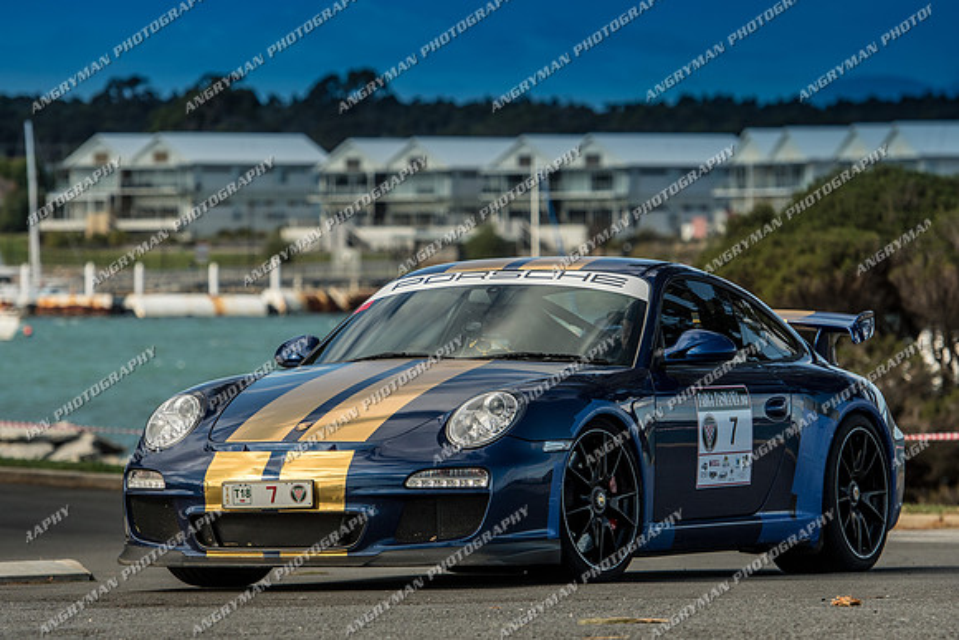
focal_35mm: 258
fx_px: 6875
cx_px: 443
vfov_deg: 5.3
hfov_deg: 8.0
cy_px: 331
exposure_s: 1/2500
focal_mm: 160
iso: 160
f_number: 4
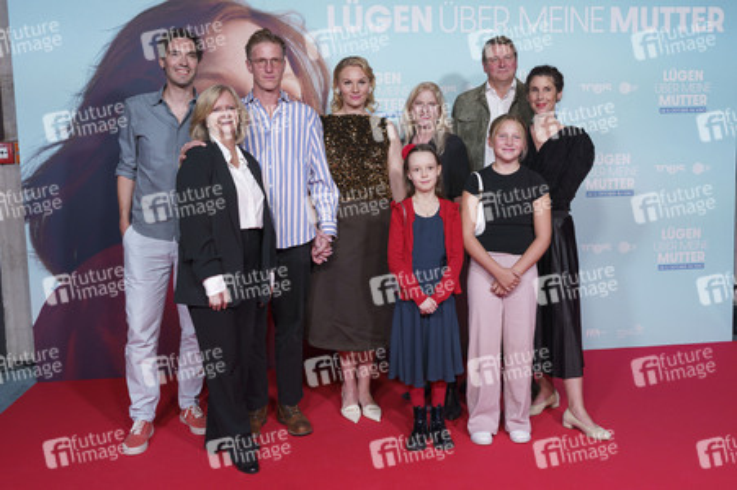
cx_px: 368
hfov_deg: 57.3
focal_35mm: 33
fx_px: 675
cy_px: 245
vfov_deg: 39.9
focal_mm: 33
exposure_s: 1/160
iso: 800
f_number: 4
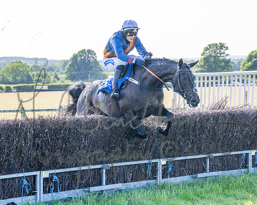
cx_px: 114
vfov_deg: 15.2
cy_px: 82
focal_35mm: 101
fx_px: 769
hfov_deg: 19.0
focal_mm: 70
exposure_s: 1/1600
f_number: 4
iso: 320
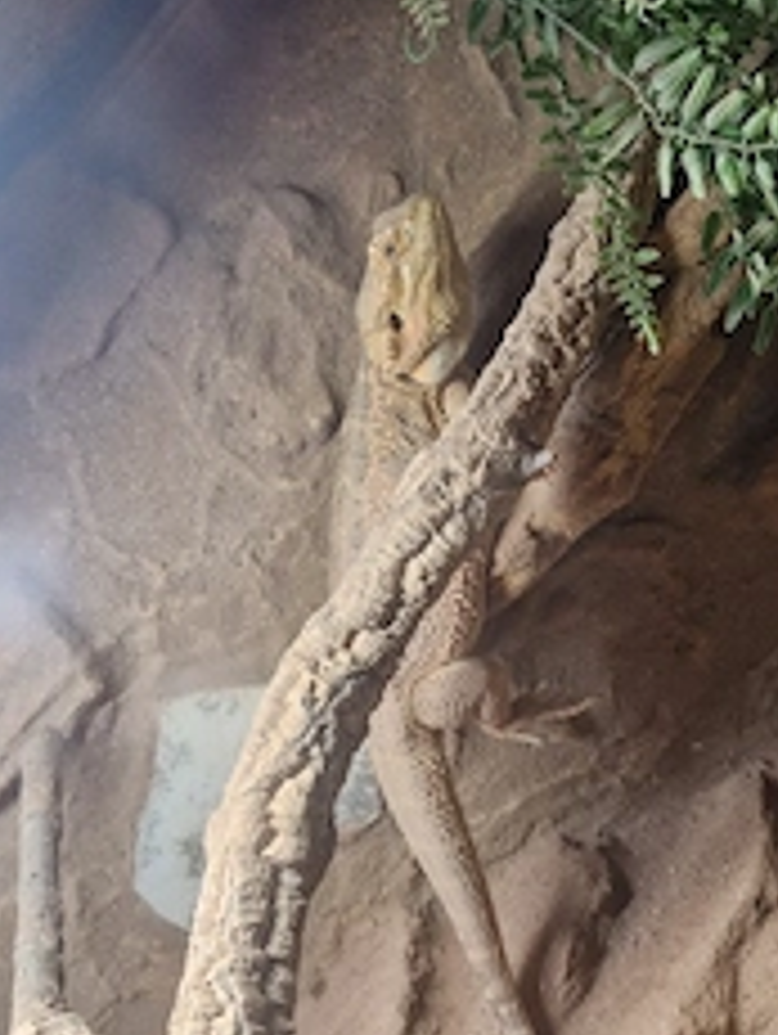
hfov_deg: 36.0
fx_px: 1196
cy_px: 531
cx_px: 396
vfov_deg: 46.7
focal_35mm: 40
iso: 160
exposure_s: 1/100
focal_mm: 5.54
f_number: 1.8
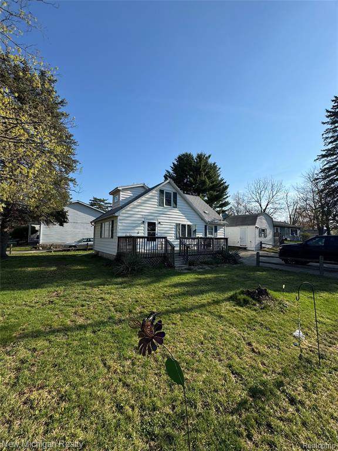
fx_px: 182
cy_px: 226
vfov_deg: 102.1
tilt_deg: +3.5
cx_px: 169
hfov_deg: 85.7
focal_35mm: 14
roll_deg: -0.4
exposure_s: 1/2146
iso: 50
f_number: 2.2
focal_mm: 2.22
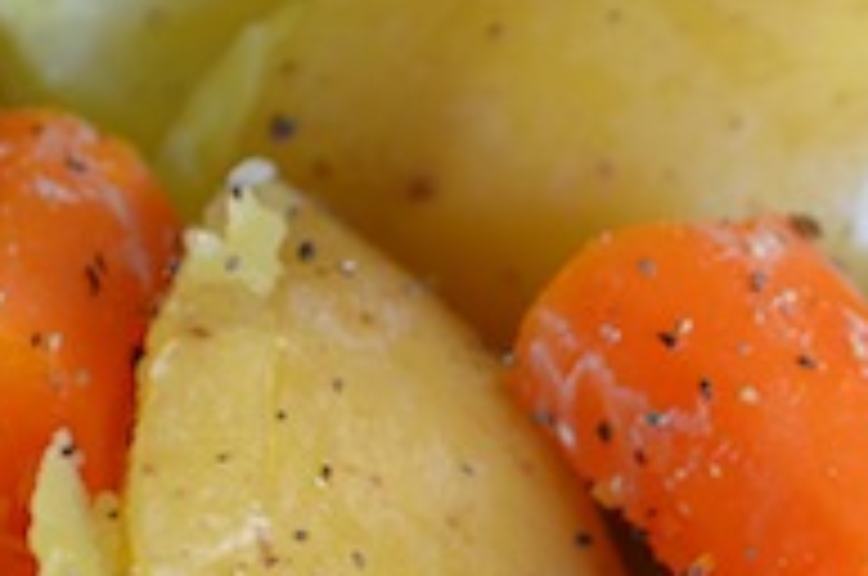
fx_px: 4718
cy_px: 650
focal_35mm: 196
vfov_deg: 6.9
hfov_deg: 10.5
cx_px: 747
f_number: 5.3
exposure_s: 1/30
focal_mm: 42
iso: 900
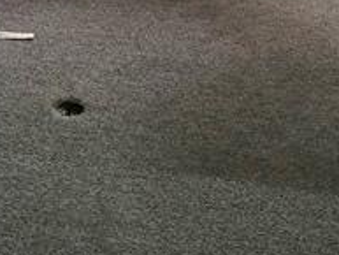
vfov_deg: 9.1
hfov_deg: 12.8
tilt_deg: -16.7
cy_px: -241
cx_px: 230
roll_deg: -0.5
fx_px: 1509
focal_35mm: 154
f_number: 2.2
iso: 32
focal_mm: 4.15
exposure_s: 1/15
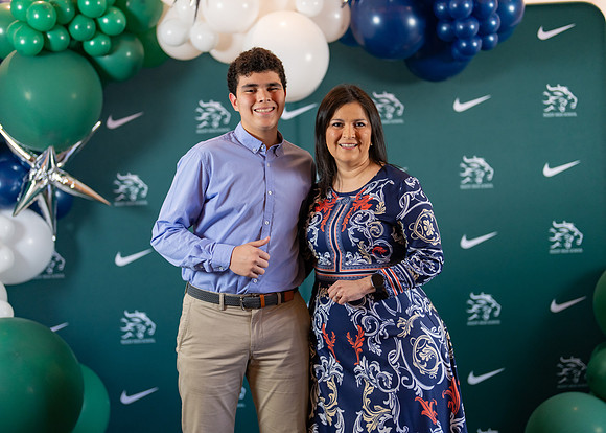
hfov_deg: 35.8
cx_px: 303
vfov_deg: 25.9
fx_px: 939
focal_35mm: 55
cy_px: 216
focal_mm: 50
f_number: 1.2
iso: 500
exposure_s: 1/400
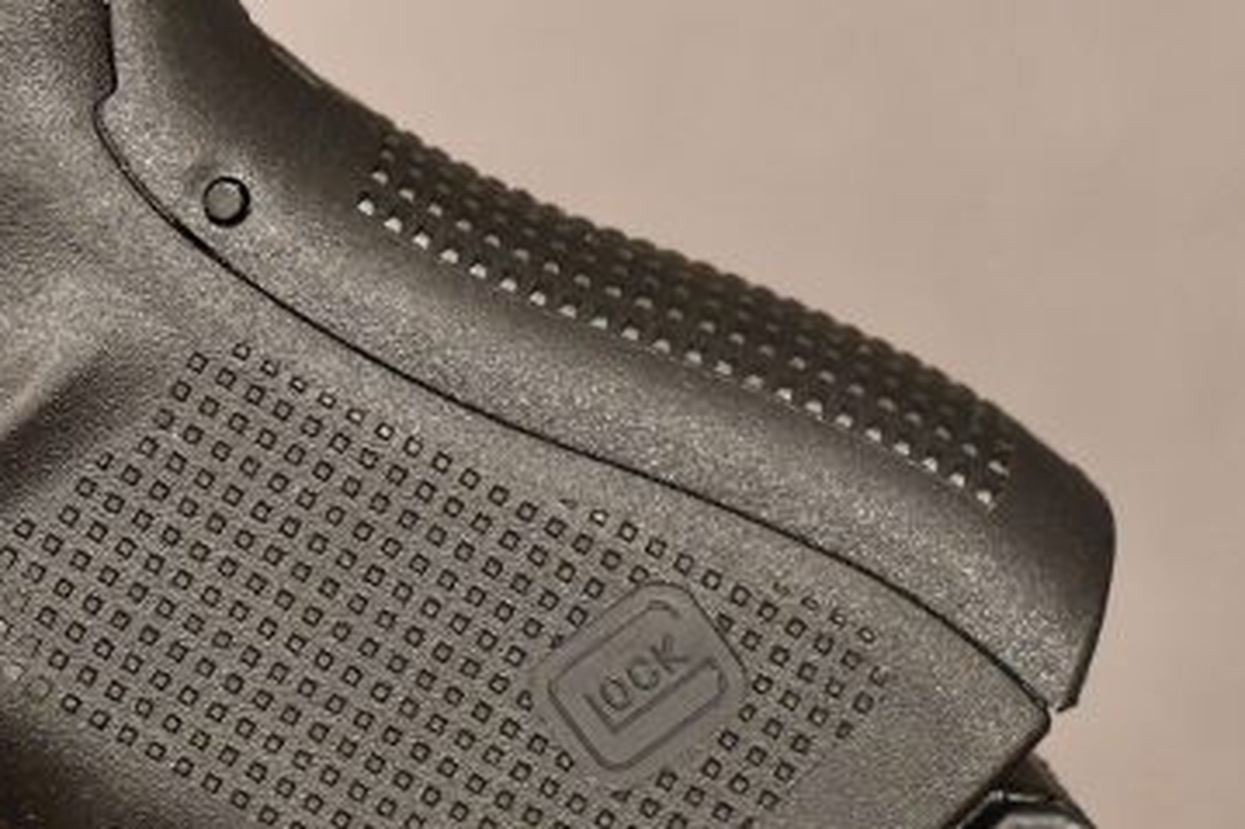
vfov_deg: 5.3
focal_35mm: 257
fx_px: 8883
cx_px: -482
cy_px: 491
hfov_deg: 7.9
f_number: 3.2
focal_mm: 60
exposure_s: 1/250
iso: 2800
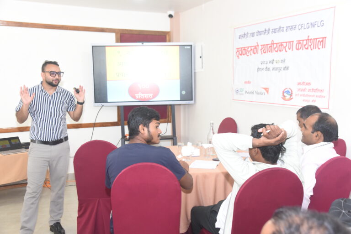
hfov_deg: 50.7
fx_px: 371
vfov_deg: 35.1
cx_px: 176
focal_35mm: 38
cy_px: 117
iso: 2000
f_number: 5.6
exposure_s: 1/100
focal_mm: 38
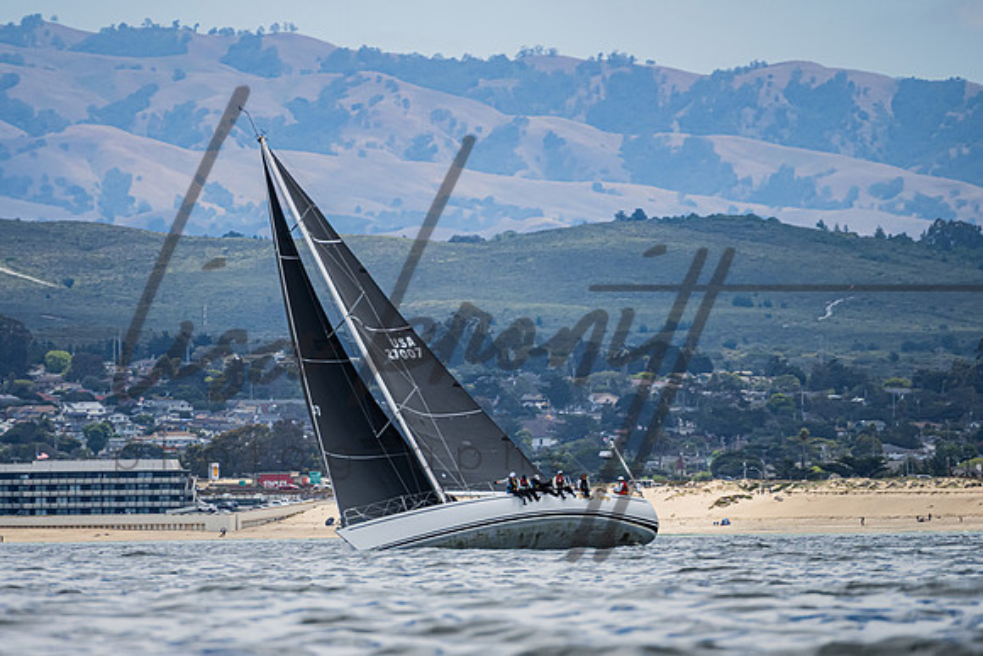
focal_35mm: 545
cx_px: 428
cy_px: 364
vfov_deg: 2.5
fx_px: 14879
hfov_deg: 3.8
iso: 500
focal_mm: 400
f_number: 8
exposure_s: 1/2000
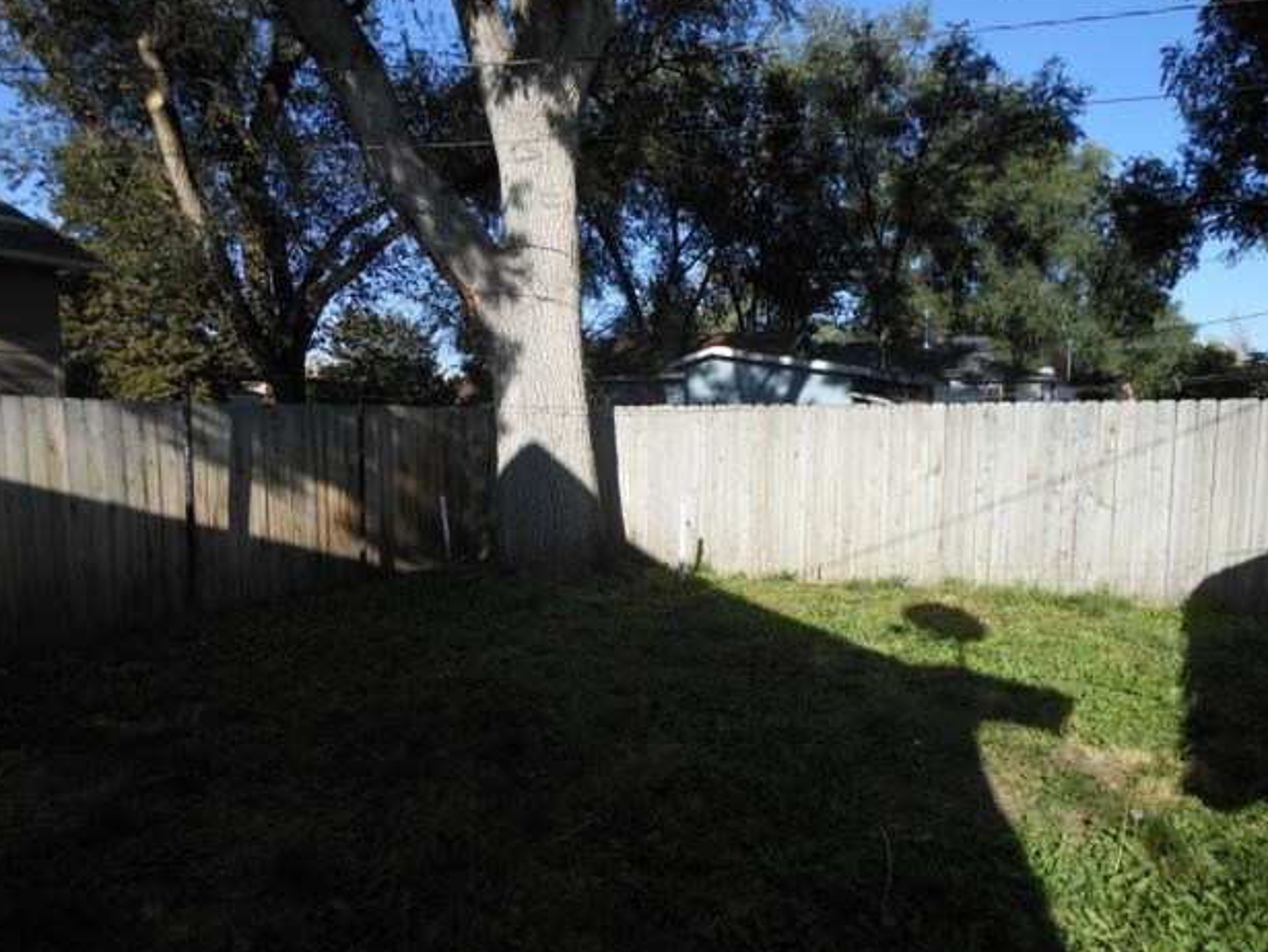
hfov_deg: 67.3
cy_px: 480
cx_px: 647
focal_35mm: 26
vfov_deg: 53.1
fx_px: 953
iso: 80
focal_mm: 4.5
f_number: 3.2
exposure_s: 1/800
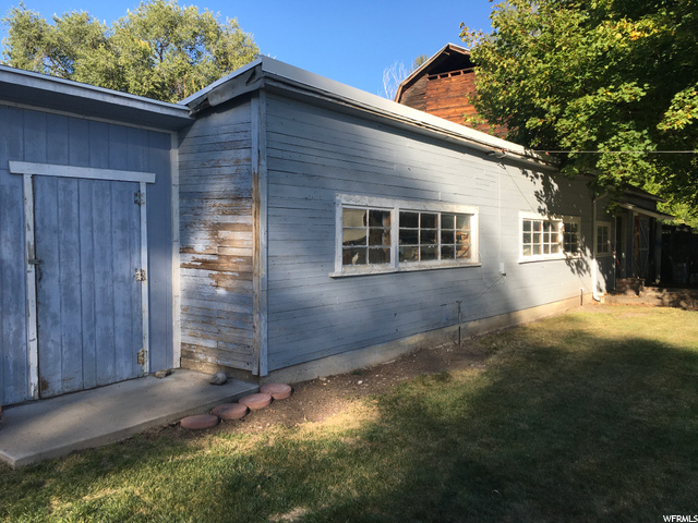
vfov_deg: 48.2
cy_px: 262
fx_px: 585
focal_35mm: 29
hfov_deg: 61.7
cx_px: 349
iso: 25
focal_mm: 4.15
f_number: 2.2
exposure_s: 1/739
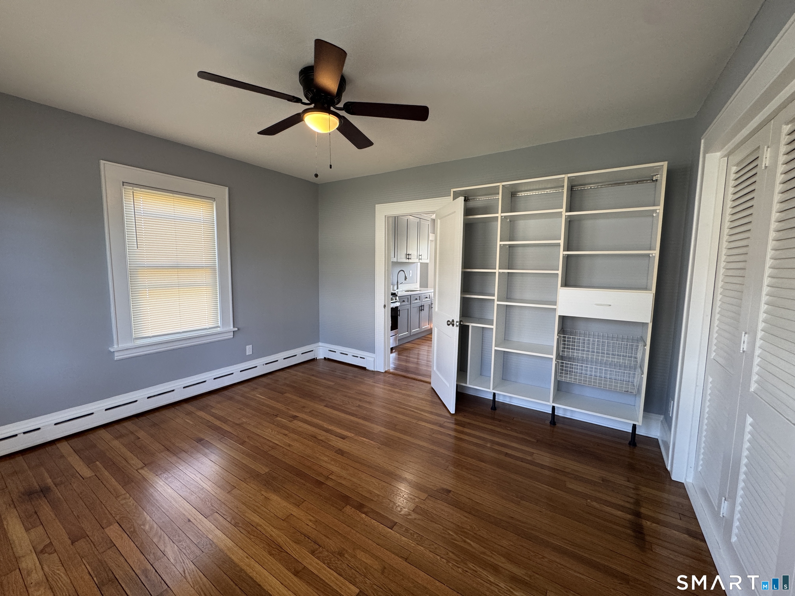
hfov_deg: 102.1
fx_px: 322
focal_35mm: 14
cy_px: 298
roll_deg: -1.3
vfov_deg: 85.7
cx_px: 398
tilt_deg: -7.1
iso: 200
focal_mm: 2.22
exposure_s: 1/120
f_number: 2.2
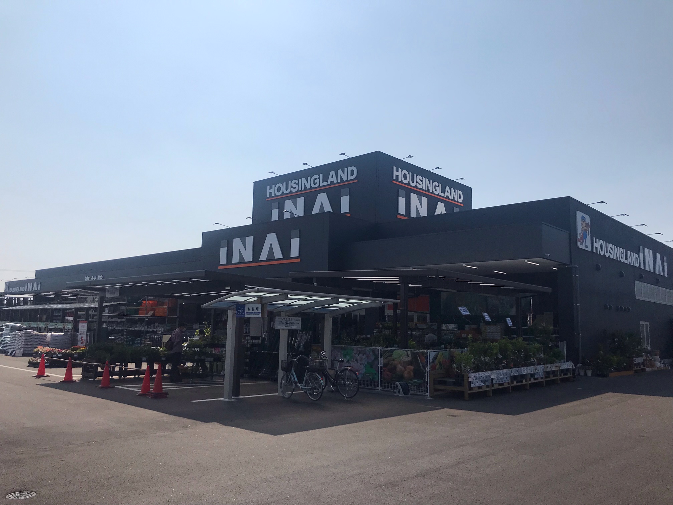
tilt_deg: +8.8
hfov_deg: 63.4
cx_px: 336
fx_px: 544
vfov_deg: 49.7
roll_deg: -1.2
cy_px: 252
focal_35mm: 28
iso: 25
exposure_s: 1/7407
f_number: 1.8
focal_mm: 3.99
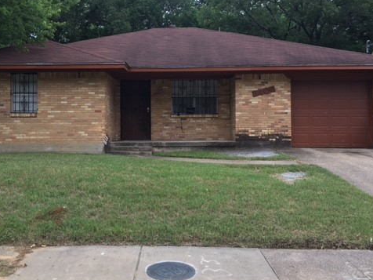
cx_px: 164
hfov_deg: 47.8
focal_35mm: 39
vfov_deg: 36.8
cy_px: 123
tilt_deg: +2.7
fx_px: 420
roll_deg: -0.3
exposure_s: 1/377
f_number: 2.2
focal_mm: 4.15
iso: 25
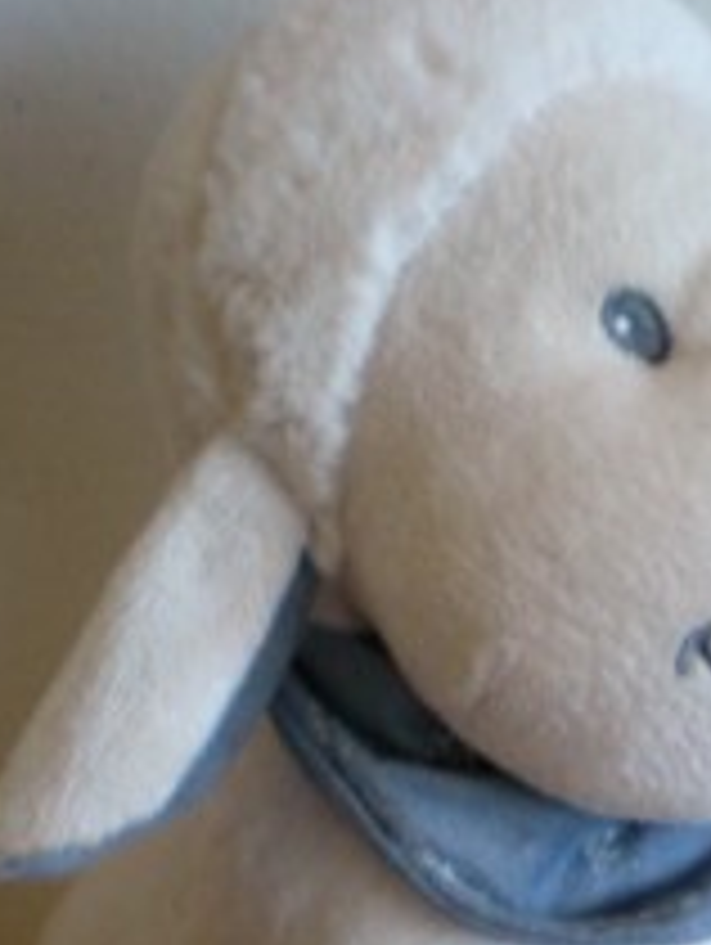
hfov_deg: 15.5
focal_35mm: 94
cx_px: 688
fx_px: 2569
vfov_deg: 20.3
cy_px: 909
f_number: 3.1
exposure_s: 1/46.8
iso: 200
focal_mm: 6.3
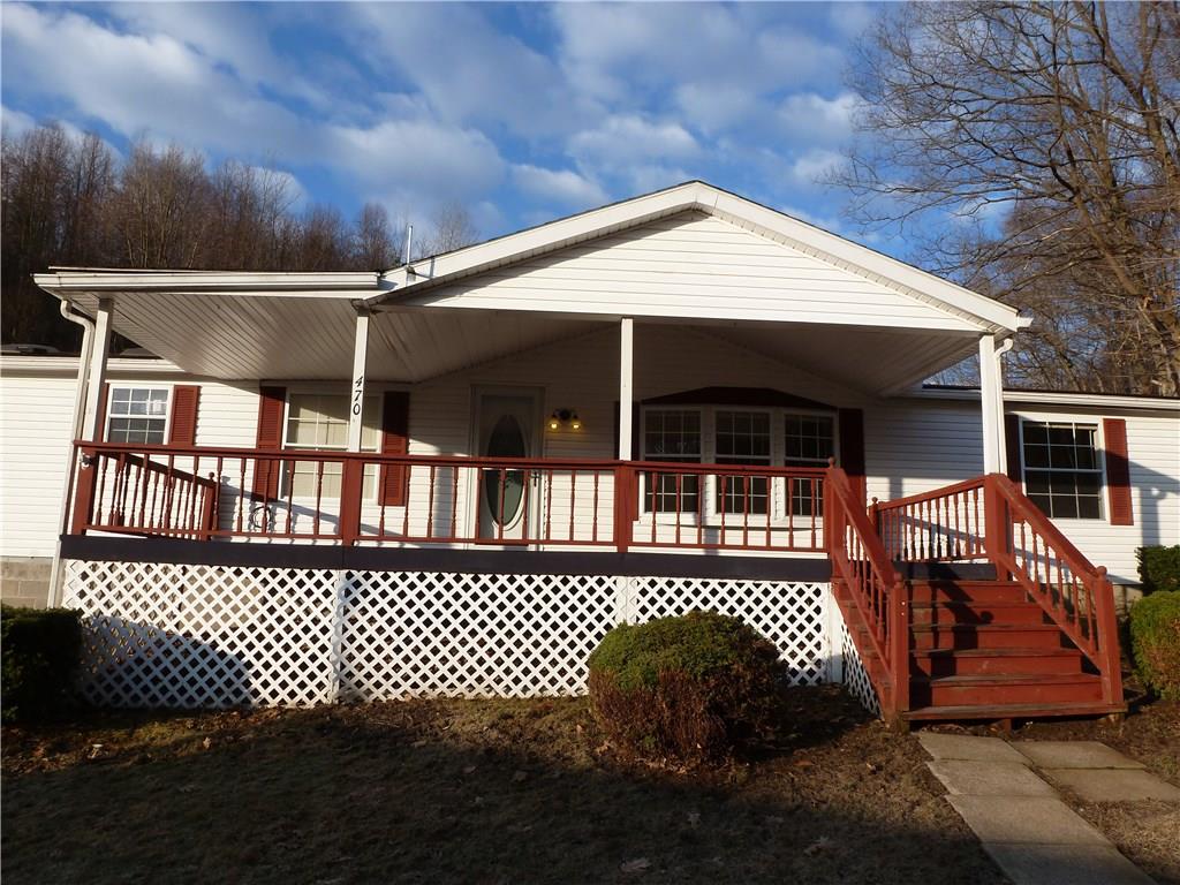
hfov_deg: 71.6
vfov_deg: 56.8
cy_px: 442
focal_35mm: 24
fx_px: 818
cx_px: 590
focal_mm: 4.3
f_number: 4
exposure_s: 1/400
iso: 100
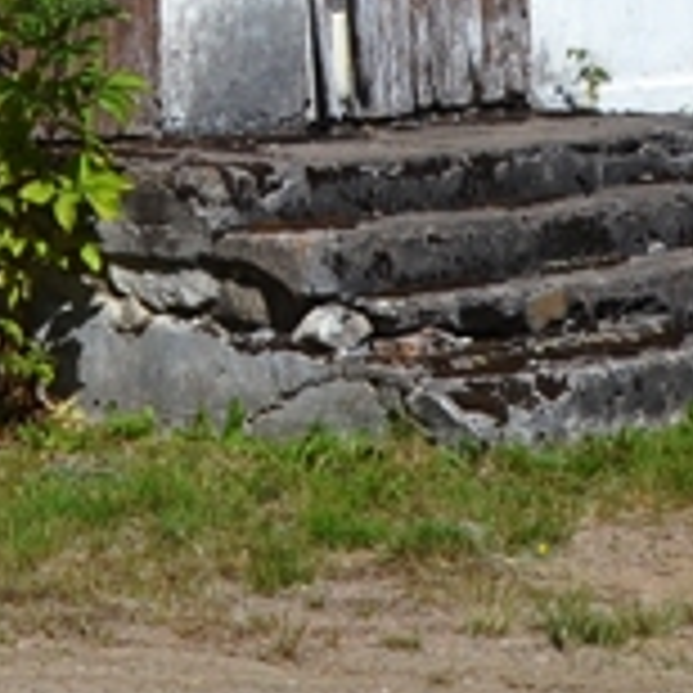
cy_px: -662
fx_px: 3896
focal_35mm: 172
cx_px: -162
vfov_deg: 9.5
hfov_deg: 10.0
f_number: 9
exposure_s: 1/320
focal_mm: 18
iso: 100
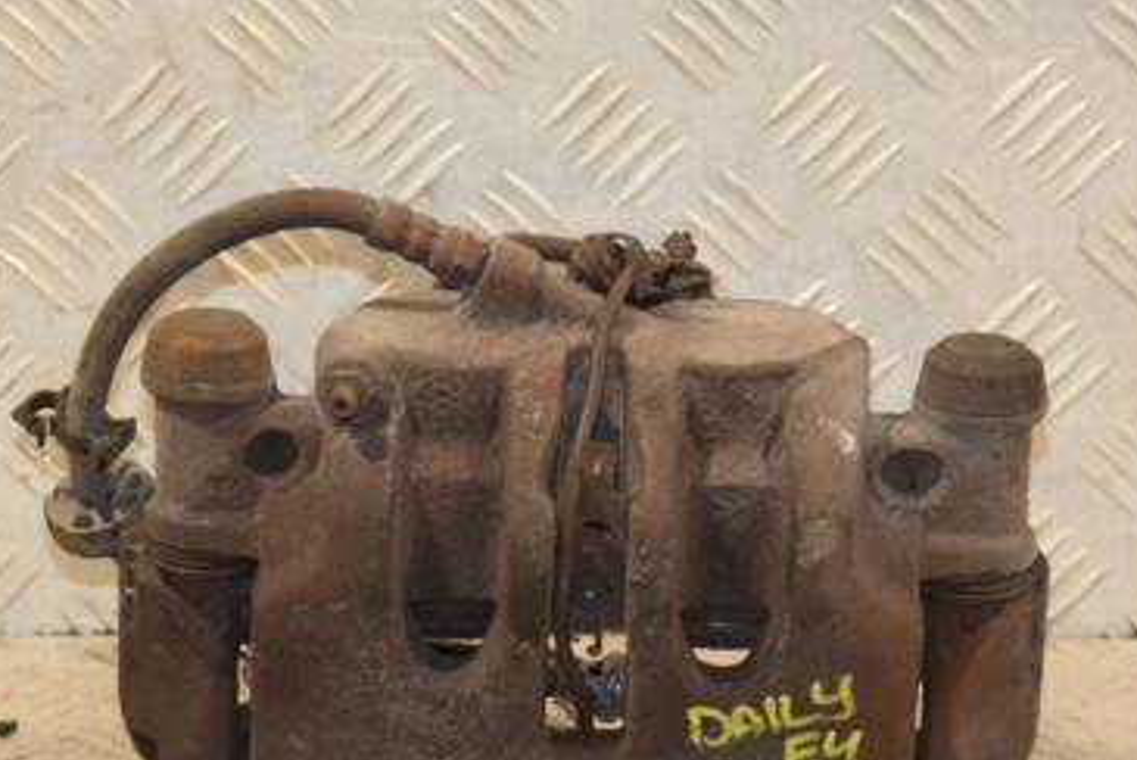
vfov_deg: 7.0
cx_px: 570
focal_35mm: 197
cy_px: 564
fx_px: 6227
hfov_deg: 10.4
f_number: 5.3
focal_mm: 80
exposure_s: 1/160
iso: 800
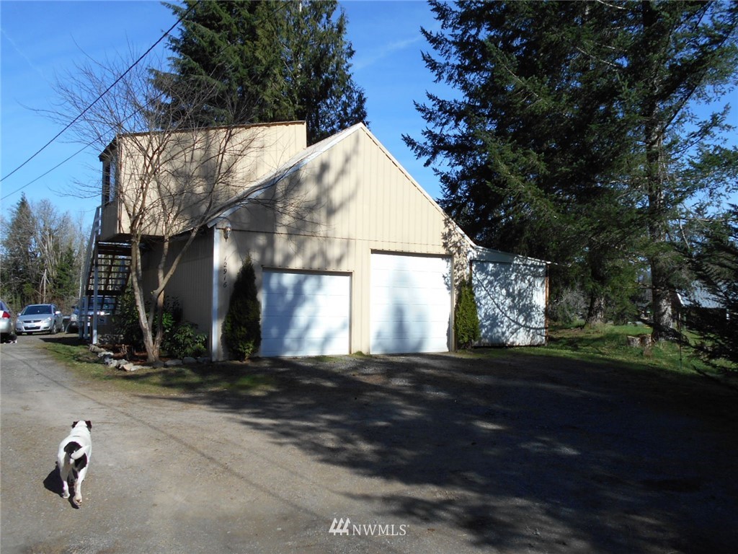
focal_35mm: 28
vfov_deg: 49.7
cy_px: 277
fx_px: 597
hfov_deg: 63.4
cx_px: 369
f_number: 3.4
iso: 80
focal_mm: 5.1
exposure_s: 1/1000
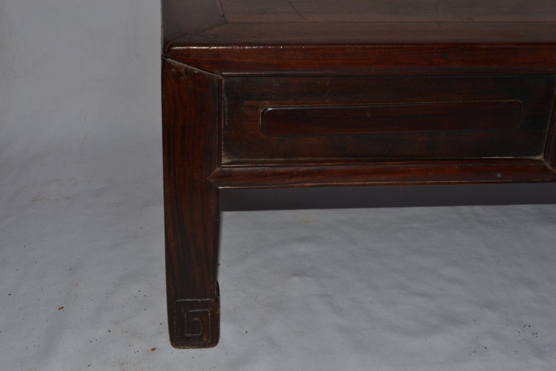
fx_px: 834
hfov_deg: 36.9
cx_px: 278
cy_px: 186
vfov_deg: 25.1
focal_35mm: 54
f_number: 20
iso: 200
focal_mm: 36
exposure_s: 1/60
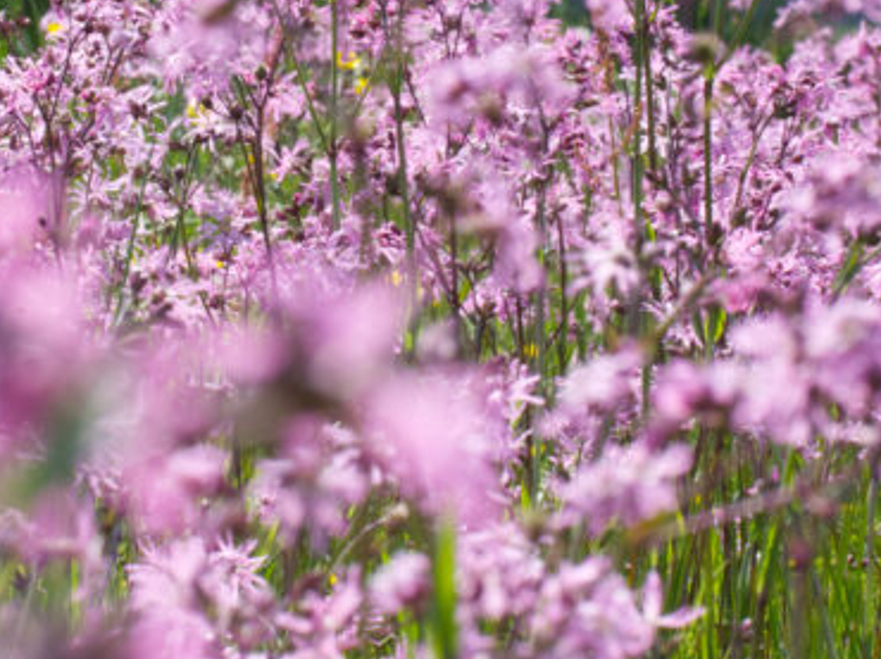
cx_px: 143
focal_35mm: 479
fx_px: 12183
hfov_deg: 4.1
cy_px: 376
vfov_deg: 3.1
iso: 1000
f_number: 25
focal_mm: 180
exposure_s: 1/200
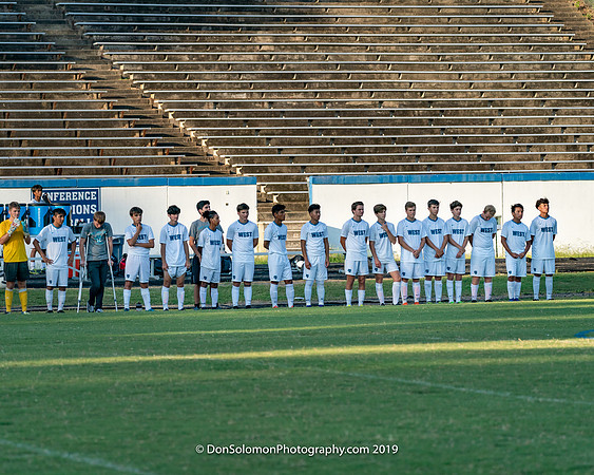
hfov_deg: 9.4
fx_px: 3622
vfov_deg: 7.5
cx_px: 238
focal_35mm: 206
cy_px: 238
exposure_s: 1/1000
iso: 320
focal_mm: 183
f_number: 5.6
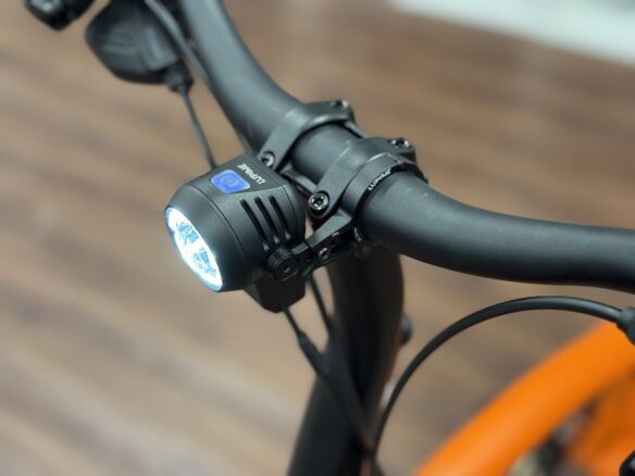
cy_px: 238
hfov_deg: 39.7
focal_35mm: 48
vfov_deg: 30.3
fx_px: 881
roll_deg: +3.5
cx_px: 318
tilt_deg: -40.4
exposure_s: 1/50
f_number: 1.78
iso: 250
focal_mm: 6.76
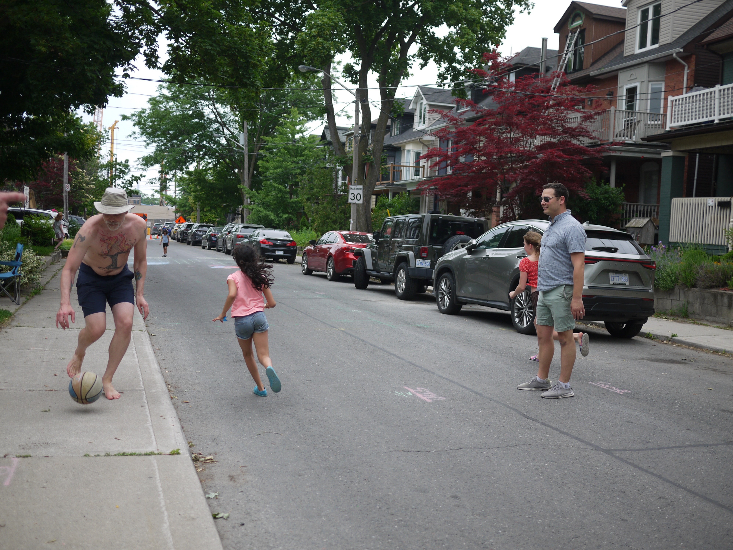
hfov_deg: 46.8
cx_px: 366
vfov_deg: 36.0
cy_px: 275
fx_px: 847
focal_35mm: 40
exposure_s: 1/1000
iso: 100
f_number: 1.8
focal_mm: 20
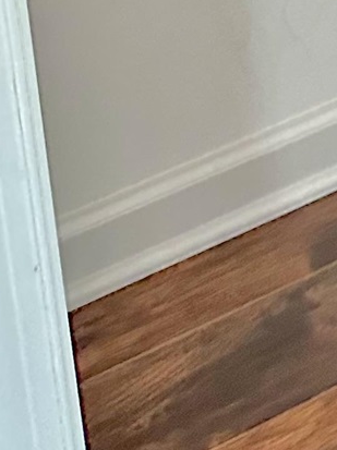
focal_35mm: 134
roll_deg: +0.4
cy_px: -788
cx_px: 634
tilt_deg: -13.0
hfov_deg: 10.3
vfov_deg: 11.1
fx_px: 1742
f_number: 1.78
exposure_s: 1/60
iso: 500
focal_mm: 6.86
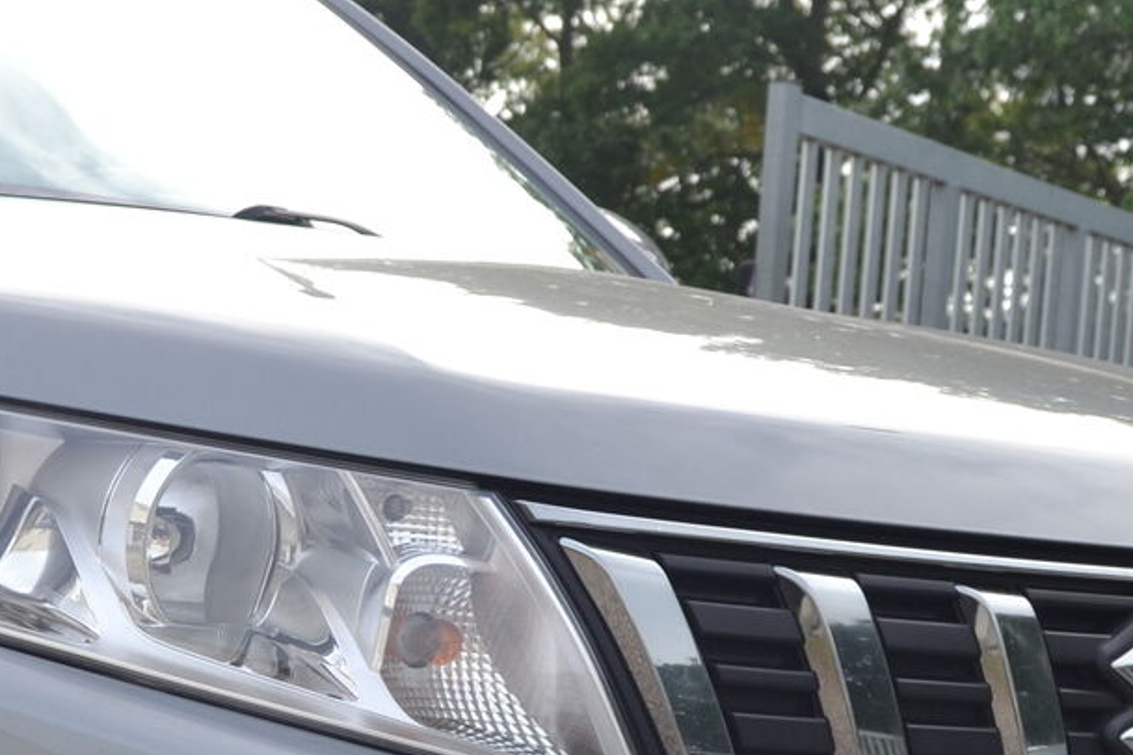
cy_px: 742
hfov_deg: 19.1
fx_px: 3273
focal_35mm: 104
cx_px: -9
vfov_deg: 13.0
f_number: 7.1
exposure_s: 1/200
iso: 100
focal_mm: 22
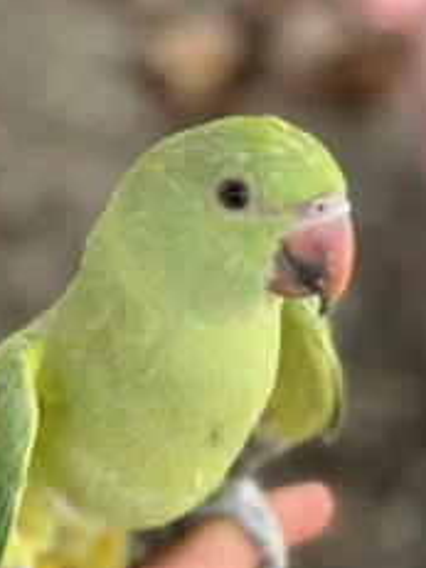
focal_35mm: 90
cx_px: 101
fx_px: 1478
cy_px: 251
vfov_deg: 21.8
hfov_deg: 16.3
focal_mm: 5.96
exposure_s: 1/85
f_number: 1.6
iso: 50
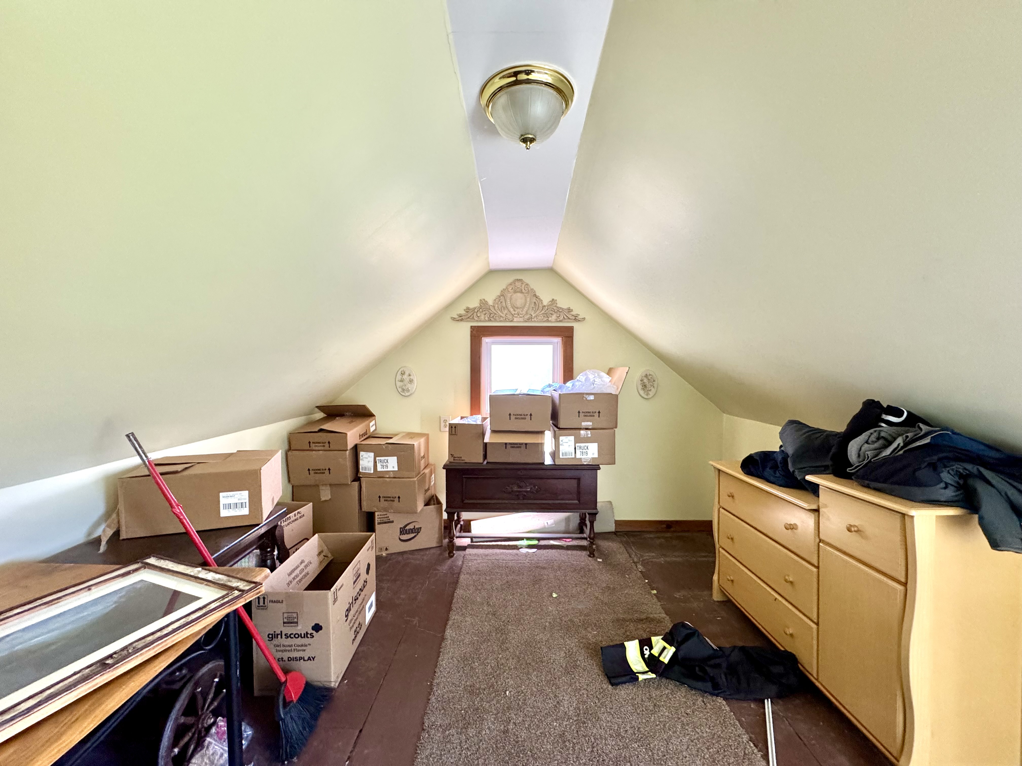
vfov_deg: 85.7
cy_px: 383
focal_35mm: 14
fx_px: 413
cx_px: 511
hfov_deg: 102.1
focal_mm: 2.22
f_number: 2.2
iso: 320
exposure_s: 1/84
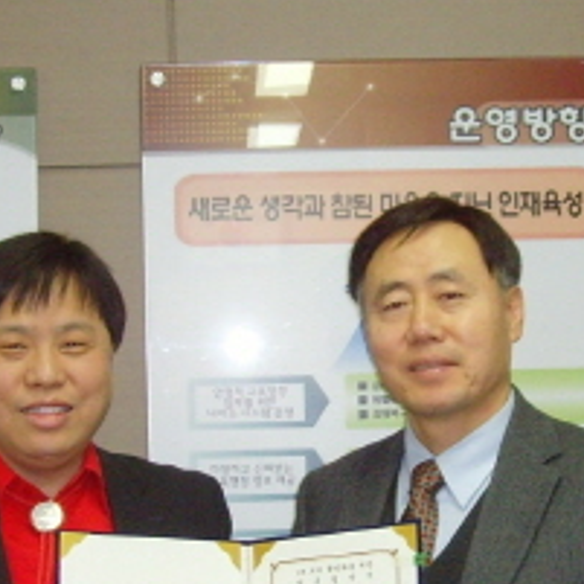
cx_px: 224
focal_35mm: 86
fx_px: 1641
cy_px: 456
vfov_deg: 20.0
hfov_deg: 20.1
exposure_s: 1/45
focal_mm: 6.6
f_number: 3.5
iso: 200
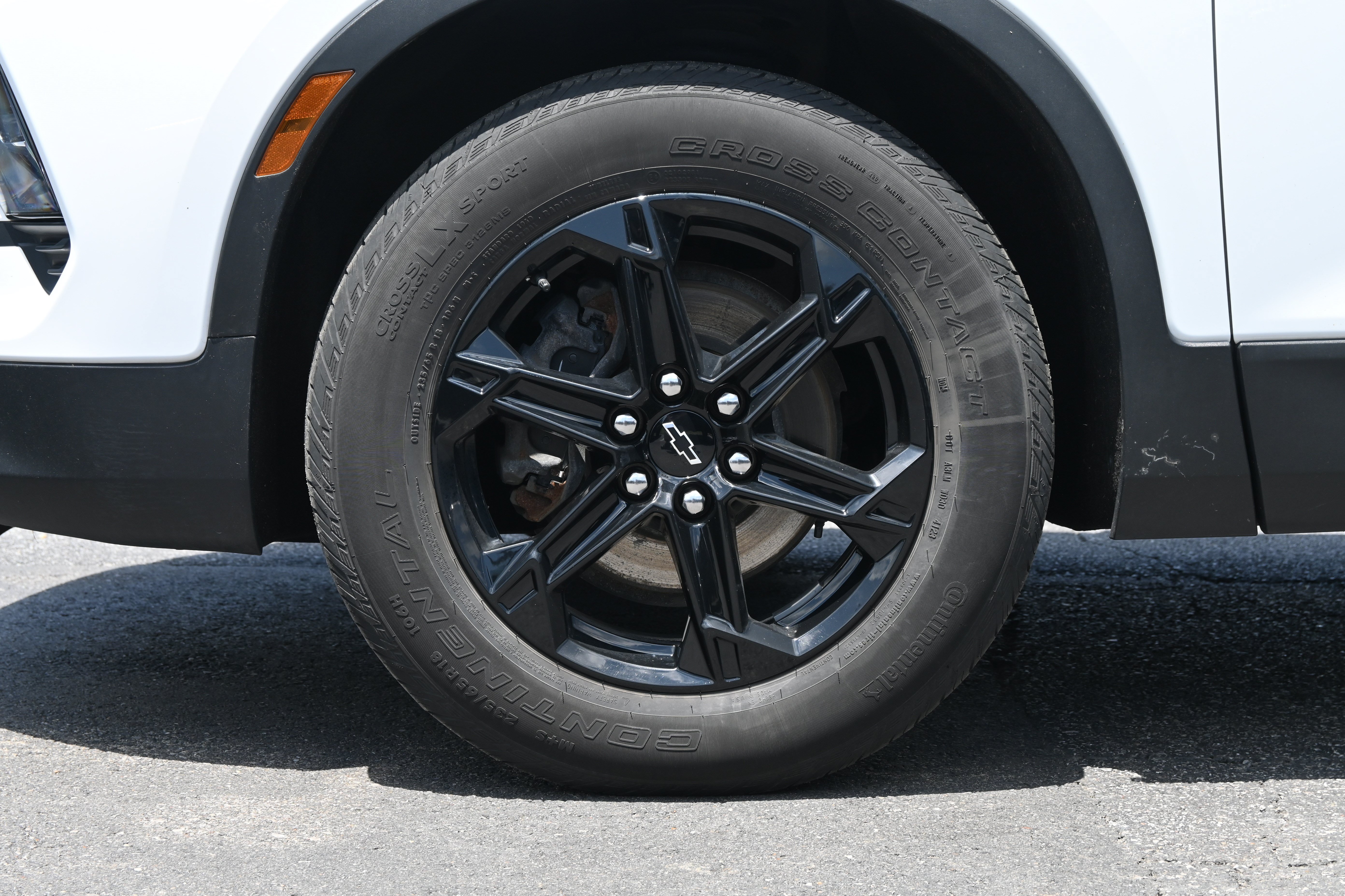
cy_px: 448
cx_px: 672
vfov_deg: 19.7
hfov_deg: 29.2
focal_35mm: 69
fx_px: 2578
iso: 200
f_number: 6
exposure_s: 1/250
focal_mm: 46
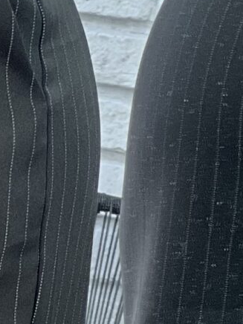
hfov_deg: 3.3
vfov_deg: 4.3
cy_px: 655
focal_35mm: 452
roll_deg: -0.6
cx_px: -279
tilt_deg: -19.8
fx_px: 4231
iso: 100
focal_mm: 9
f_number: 2.8
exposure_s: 1/40
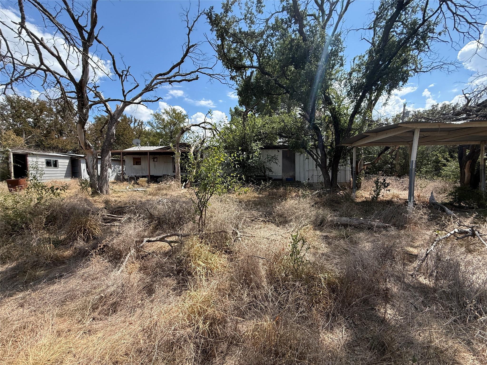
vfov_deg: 85.7
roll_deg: +0.7
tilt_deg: -1.2
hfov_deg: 102.1
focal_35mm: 14
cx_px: 244
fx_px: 197
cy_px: 182
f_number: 2.2
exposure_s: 1/1285
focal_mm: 2.22
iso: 64
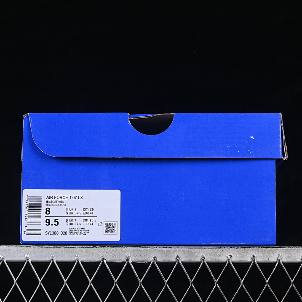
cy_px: 151
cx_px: 150
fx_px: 948
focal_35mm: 96
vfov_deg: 18.1
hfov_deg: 18.1
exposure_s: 1/80
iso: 160
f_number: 8
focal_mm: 50
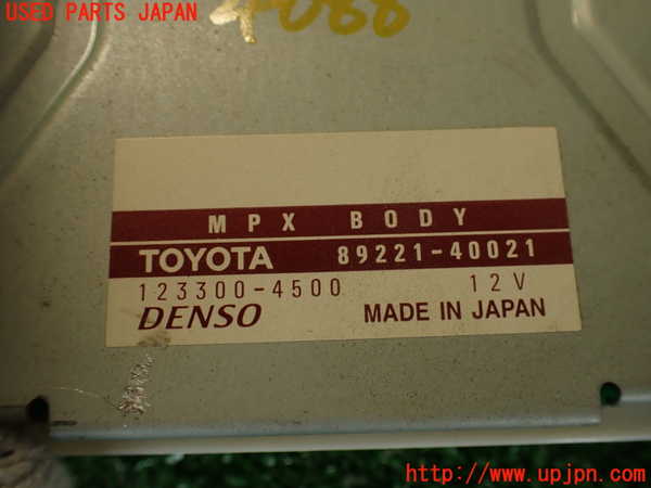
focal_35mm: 30
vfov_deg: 46.8
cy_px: 244
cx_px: 326
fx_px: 564
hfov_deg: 60.0
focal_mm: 5.4
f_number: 2.3
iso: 125
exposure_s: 1/60
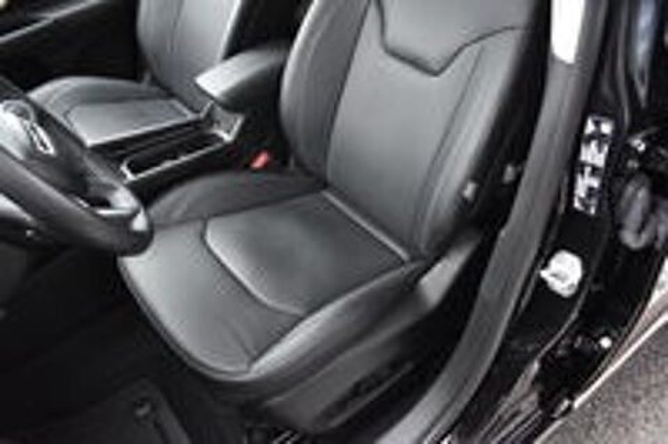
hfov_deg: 62.0
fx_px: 556
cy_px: 222
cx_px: 334
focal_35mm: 30
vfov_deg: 43.5
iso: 1800
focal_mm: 20
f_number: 3.5
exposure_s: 1/60
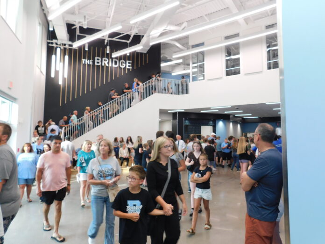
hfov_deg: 73.9
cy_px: 122
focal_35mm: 23
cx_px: 162
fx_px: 216
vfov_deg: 58.9
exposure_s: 1/50
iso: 125
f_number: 3
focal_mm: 4
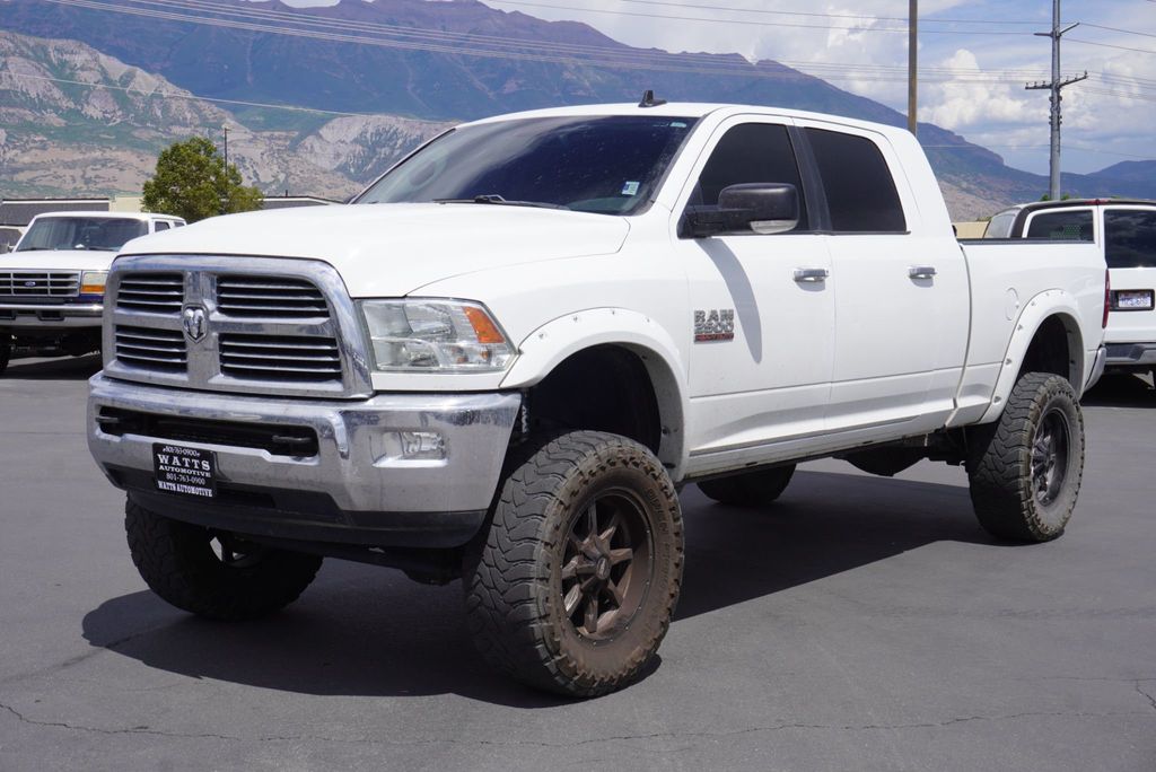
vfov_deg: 27.3
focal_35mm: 50
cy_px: 386
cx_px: 578
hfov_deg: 39.9
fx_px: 1590
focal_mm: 33
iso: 100
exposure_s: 1/200
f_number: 11
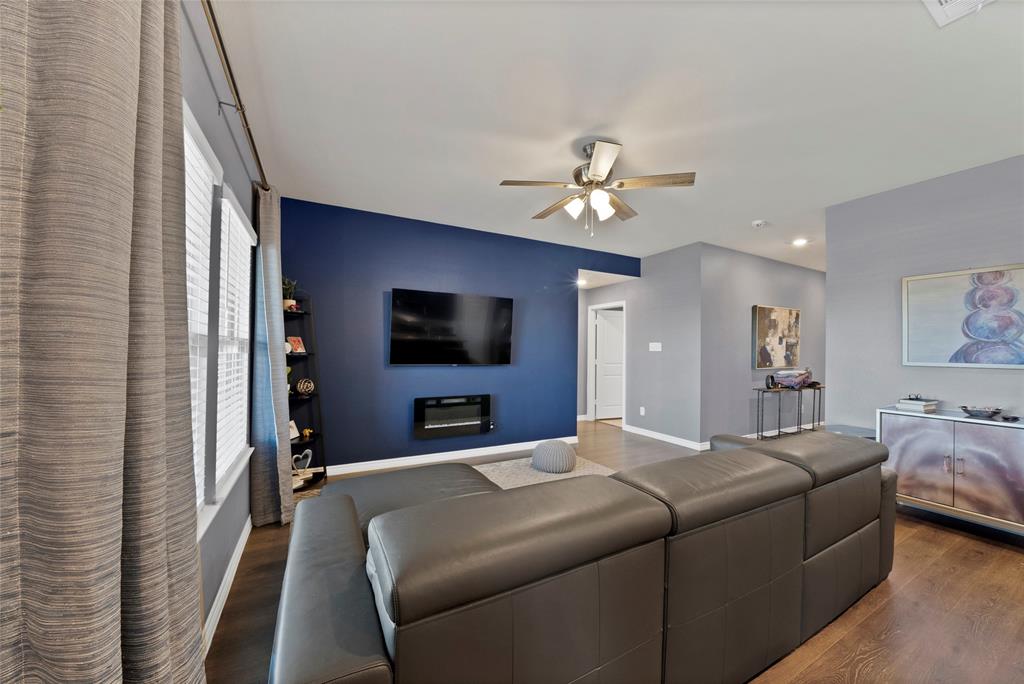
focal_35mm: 12
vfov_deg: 90.1
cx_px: 512
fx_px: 342
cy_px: 342
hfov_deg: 112.6
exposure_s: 1.3
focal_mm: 12
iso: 640
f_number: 9
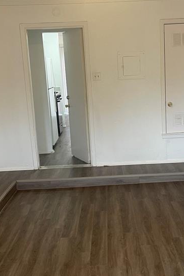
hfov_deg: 26.3
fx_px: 391
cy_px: 152
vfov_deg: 38.8
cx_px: 125
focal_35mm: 51
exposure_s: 1/60
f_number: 1.6
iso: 160
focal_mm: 5.1
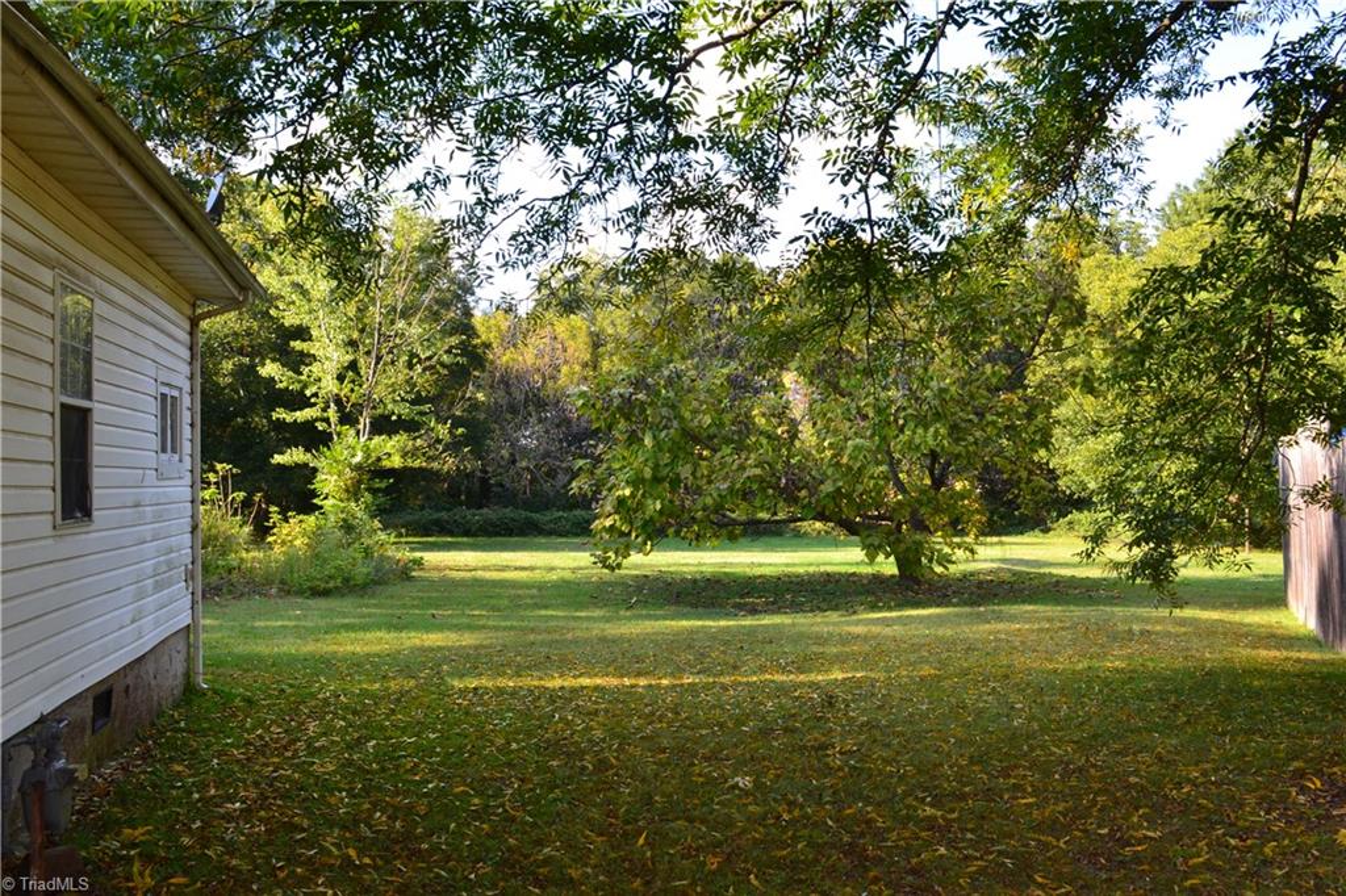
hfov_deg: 57.2
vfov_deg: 39.9
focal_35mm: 33
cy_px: 448
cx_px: 673
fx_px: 1233
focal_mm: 22
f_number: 9
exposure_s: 1/125
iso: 400
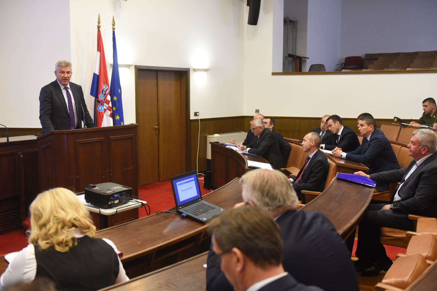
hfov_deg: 46.4
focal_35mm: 42
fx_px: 510
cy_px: 146
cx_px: 218
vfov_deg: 31.9
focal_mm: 42
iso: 3200
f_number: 3.5
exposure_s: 1/80
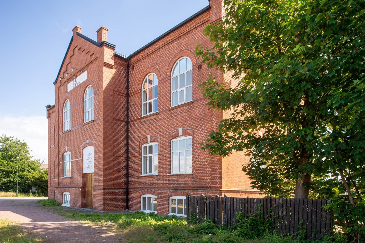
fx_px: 243
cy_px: 122
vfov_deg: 53.1
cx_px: 182
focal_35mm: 24
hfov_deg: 73.7
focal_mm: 24
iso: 320
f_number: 5.6
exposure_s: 1/500
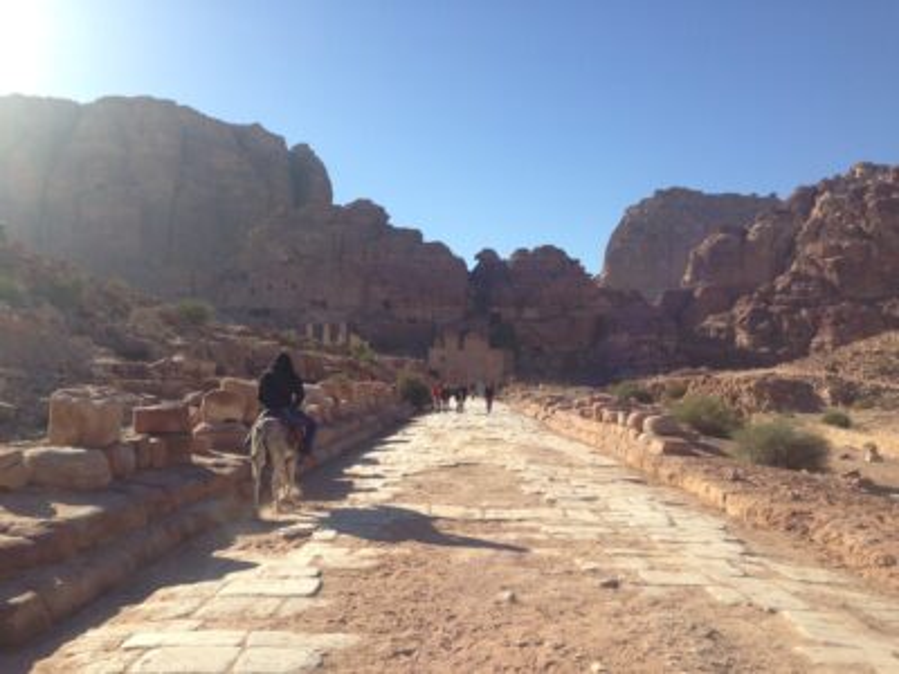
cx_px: 450
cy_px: 337
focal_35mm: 33
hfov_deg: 55.4
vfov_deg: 42.9
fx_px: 857
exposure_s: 1/1506
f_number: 2.4
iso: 50
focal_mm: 4.12
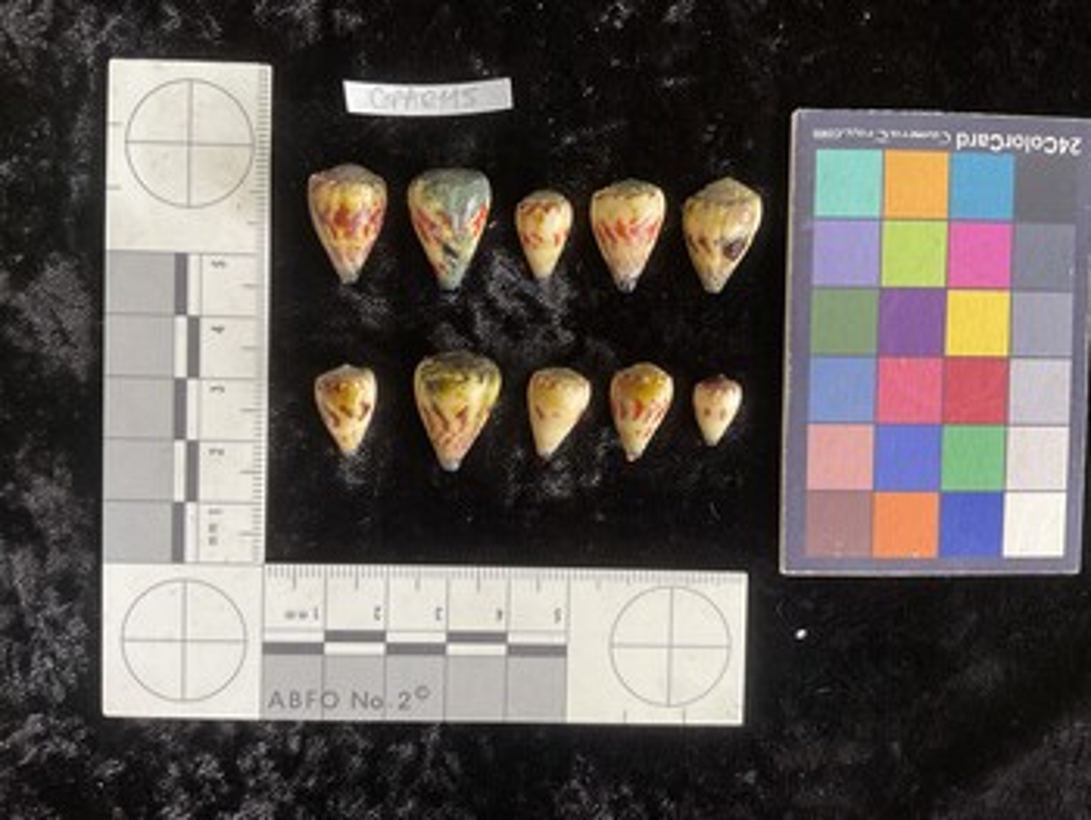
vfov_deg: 48.3
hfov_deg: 61.6
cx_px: 546
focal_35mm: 29
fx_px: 915
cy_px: 410
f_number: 1.8
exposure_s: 1/60
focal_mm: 3
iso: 40
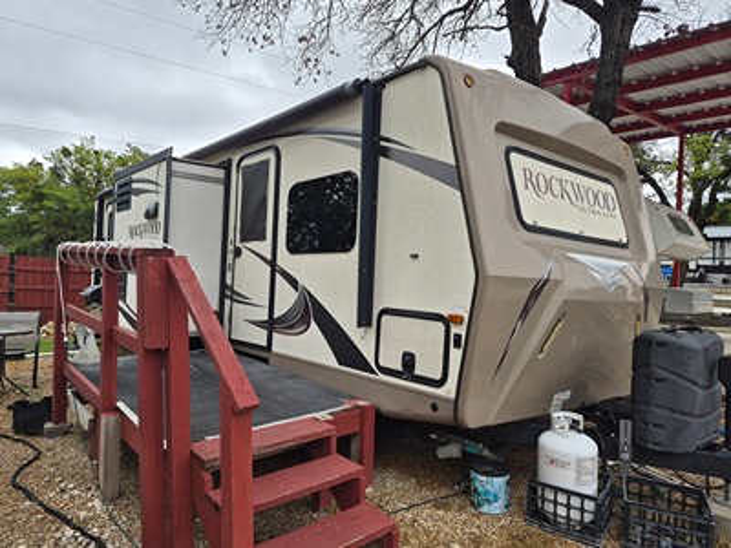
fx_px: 486
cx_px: 366
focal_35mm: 23
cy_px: 274
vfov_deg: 58.9
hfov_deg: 73.9
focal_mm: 5.4
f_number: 1.8
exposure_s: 1/4528
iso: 80
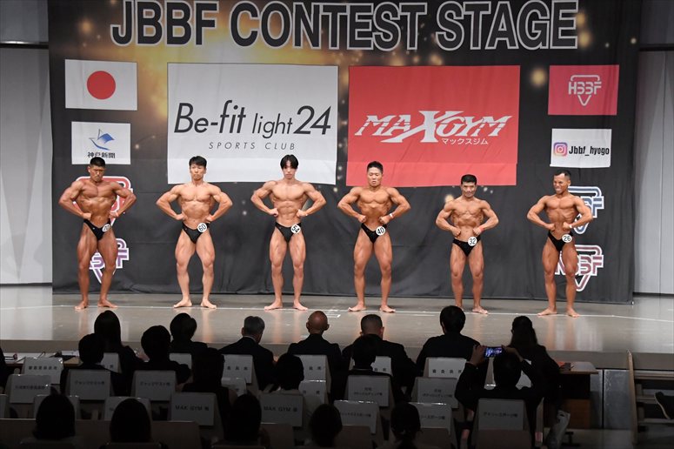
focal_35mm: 87
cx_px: 337
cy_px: 224
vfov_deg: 15.7
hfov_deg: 23.4
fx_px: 1628
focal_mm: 58
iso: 6400
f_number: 5.6
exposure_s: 1/400
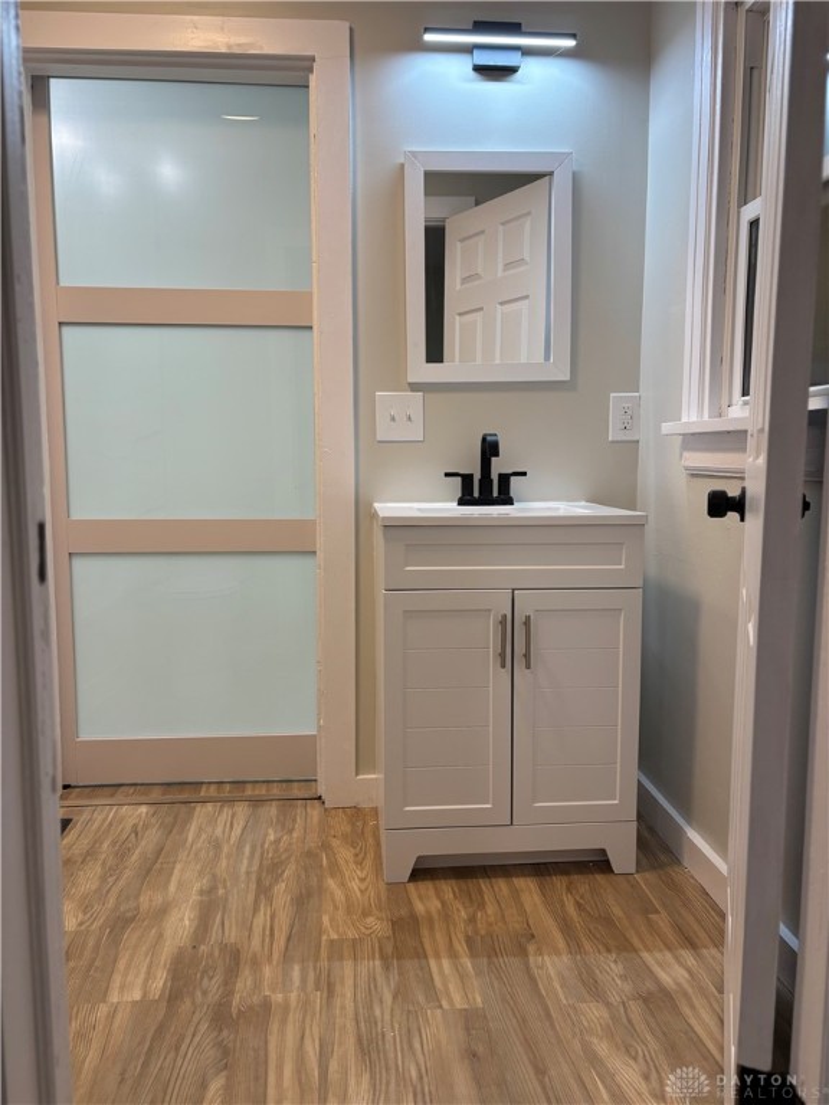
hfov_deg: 53.1
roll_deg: +0.1
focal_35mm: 26
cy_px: 552
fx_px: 830
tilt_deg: -6.2
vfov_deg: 67.3
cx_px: 414
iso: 100
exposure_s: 1/120
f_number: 1.6
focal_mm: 5.96
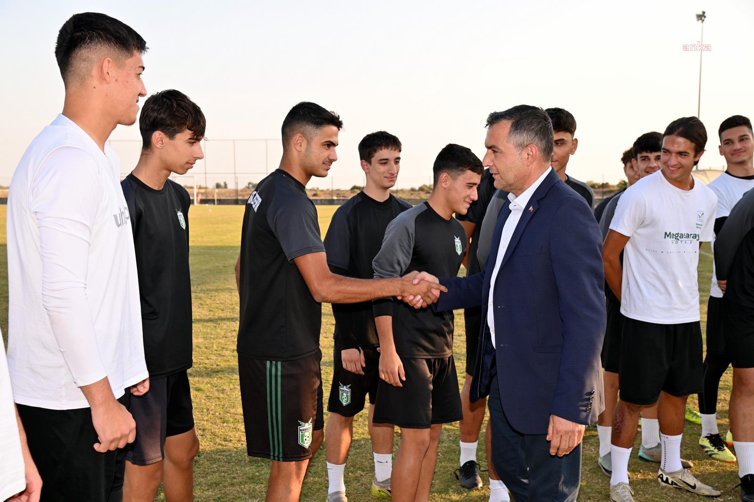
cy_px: 251
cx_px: 377
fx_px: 837
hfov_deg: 48.5
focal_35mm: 40
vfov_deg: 33.4
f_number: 6.3
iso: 200
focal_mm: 40
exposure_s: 1/160
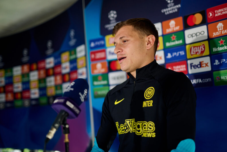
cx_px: 114
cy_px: 76
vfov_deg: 27.0
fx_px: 315
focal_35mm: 50
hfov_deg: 39.6
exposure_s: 1/640
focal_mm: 50
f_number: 1.4
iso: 280
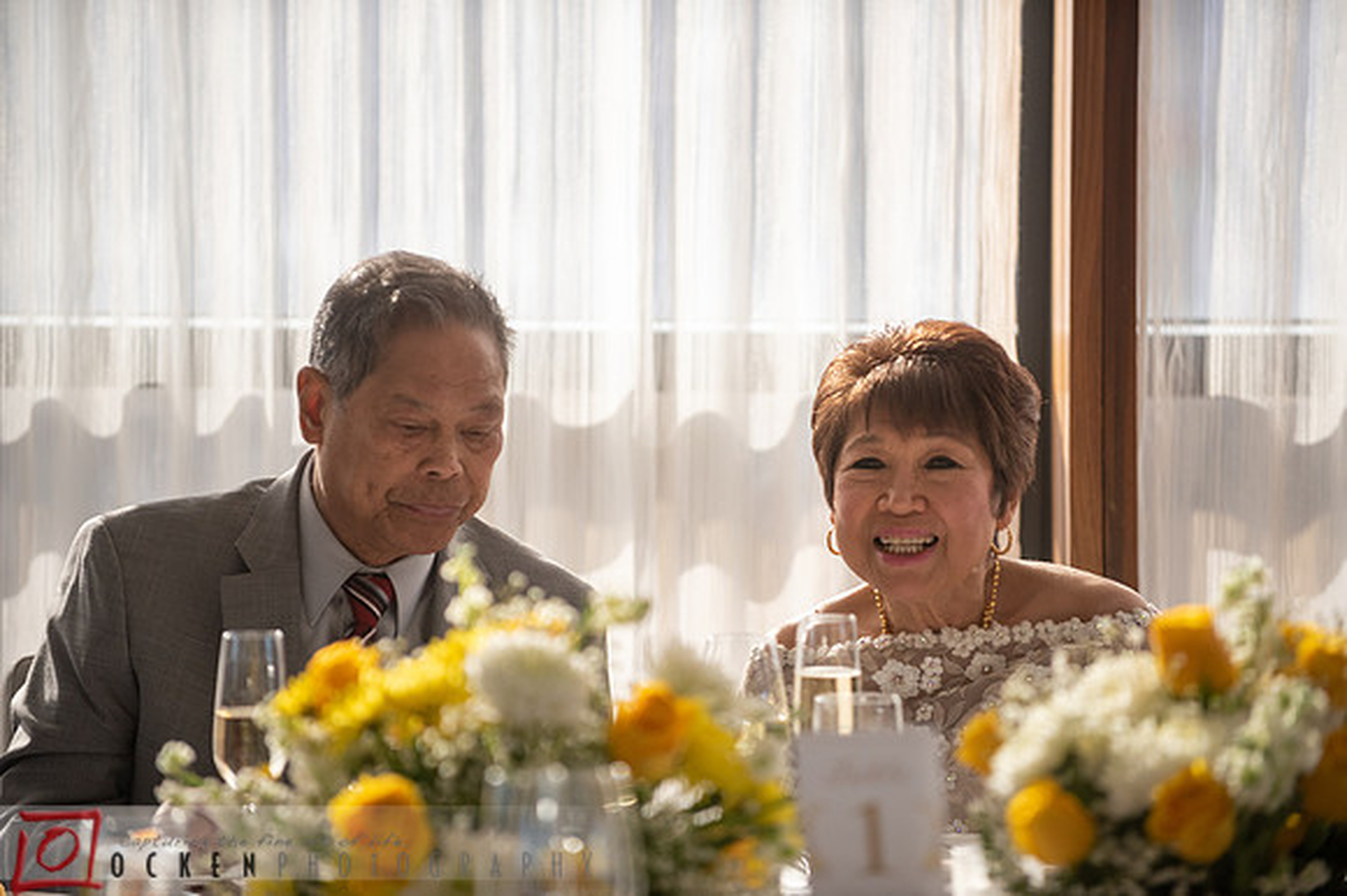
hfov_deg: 10.3
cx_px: 674
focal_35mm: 200
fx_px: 7486
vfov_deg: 6.9
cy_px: 448
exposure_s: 1/1250
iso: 800
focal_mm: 200
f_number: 2.8
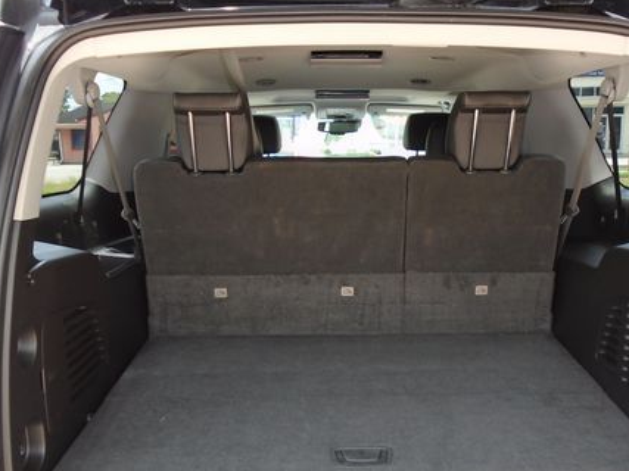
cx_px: 346
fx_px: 708
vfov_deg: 36.6
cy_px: 294
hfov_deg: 47.8
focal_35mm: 39
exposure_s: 1/80
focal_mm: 4.6
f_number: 3.2
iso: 100
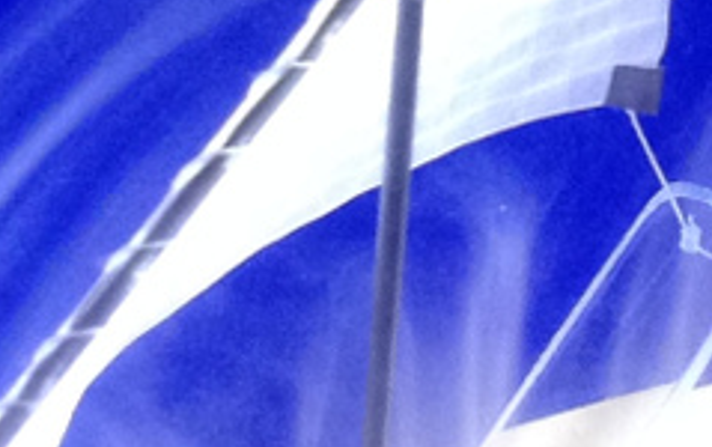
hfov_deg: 8.5
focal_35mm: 248
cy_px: -402
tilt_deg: -47.4
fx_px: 4818
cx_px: 402
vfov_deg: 5.2
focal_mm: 4.3
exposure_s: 1/20
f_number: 2.4
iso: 100
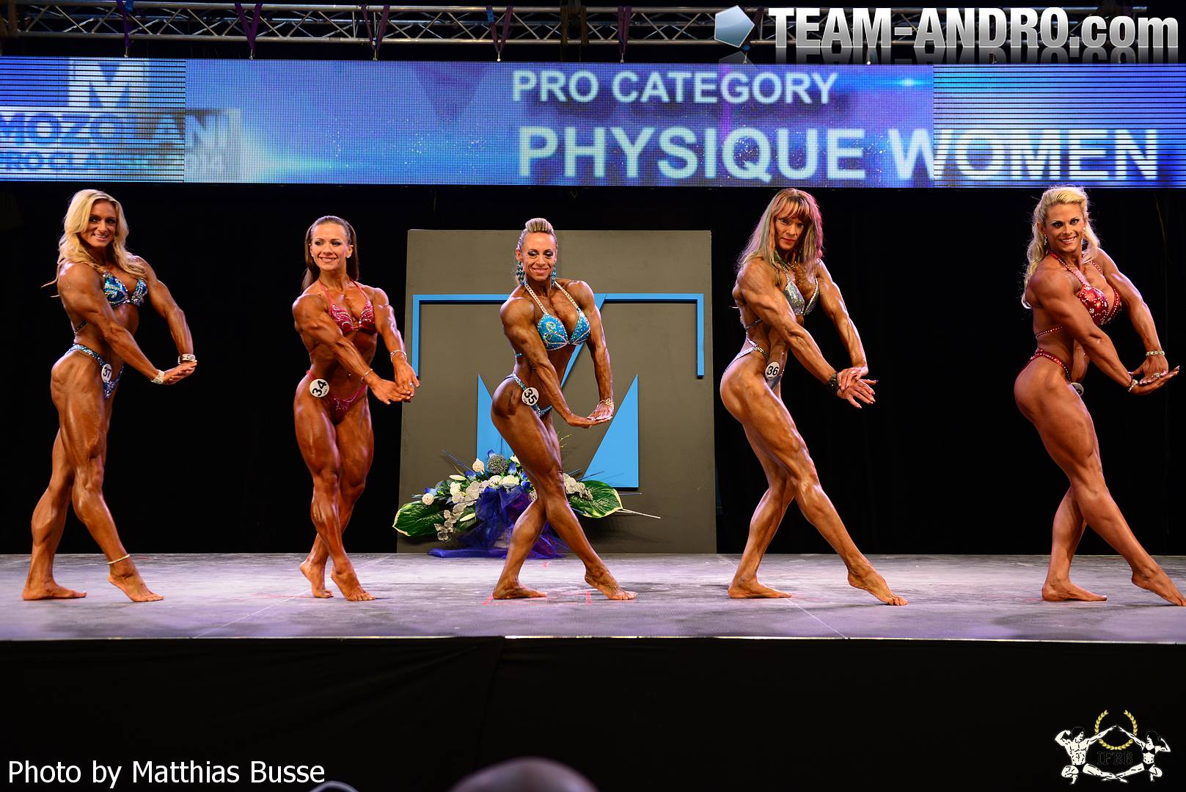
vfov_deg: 35.1
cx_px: 593
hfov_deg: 50.7
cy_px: 396
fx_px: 1253
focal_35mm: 38
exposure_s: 1/160
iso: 640
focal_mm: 38
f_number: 3.2
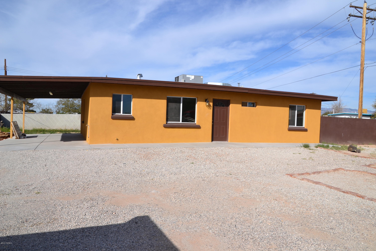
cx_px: 188
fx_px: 313
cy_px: 126
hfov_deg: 61.9
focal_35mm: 30
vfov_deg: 43.6
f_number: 9
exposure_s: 1/320
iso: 100
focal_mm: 20
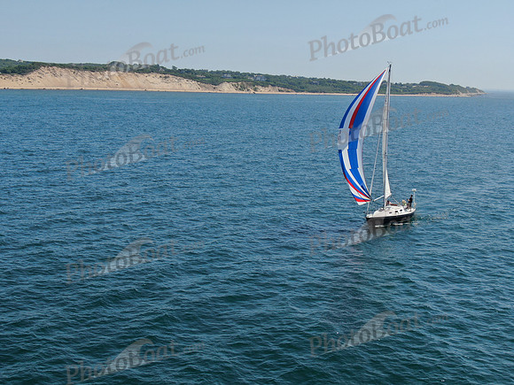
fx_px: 713
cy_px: 192
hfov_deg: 39.7
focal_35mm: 48
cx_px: 257
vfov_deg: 30.3
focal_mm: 8.6
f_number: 3.8
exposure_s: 1/1000
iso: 100
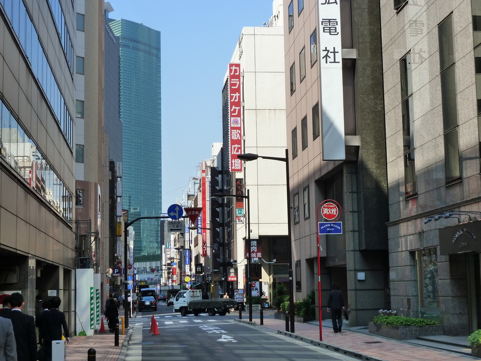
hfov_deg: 30.7
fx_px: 875
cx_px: 240
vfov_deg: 23.3
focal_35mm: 63
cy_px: 180
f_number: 4
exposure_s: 1/400
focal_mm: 10.3
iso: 200
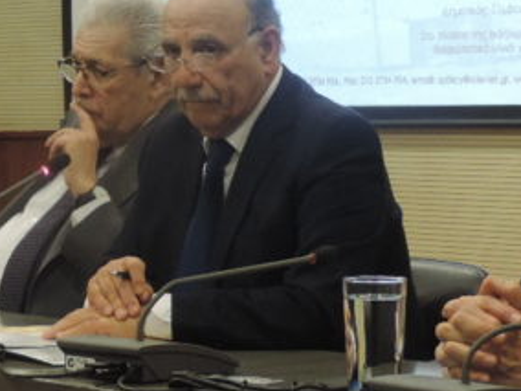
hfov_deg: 12.6
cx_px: -7
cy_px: 117
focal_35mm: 155
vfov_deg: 9.6
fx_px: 2333
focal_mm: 7.6
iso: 400
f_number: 3.4
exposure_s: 1/40
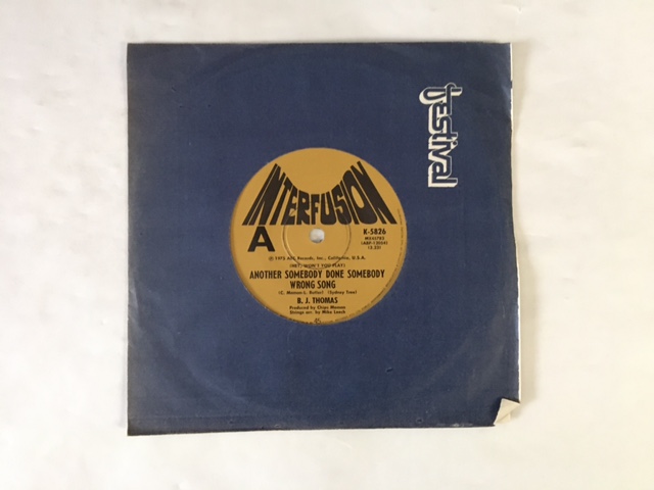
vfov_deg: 48.2
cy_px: 245
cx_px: 327
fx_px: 548
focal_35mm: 29
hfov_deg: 61.7
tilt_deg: -86.2
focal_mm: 4.15
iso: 500
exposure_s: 1/17
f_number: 2.2
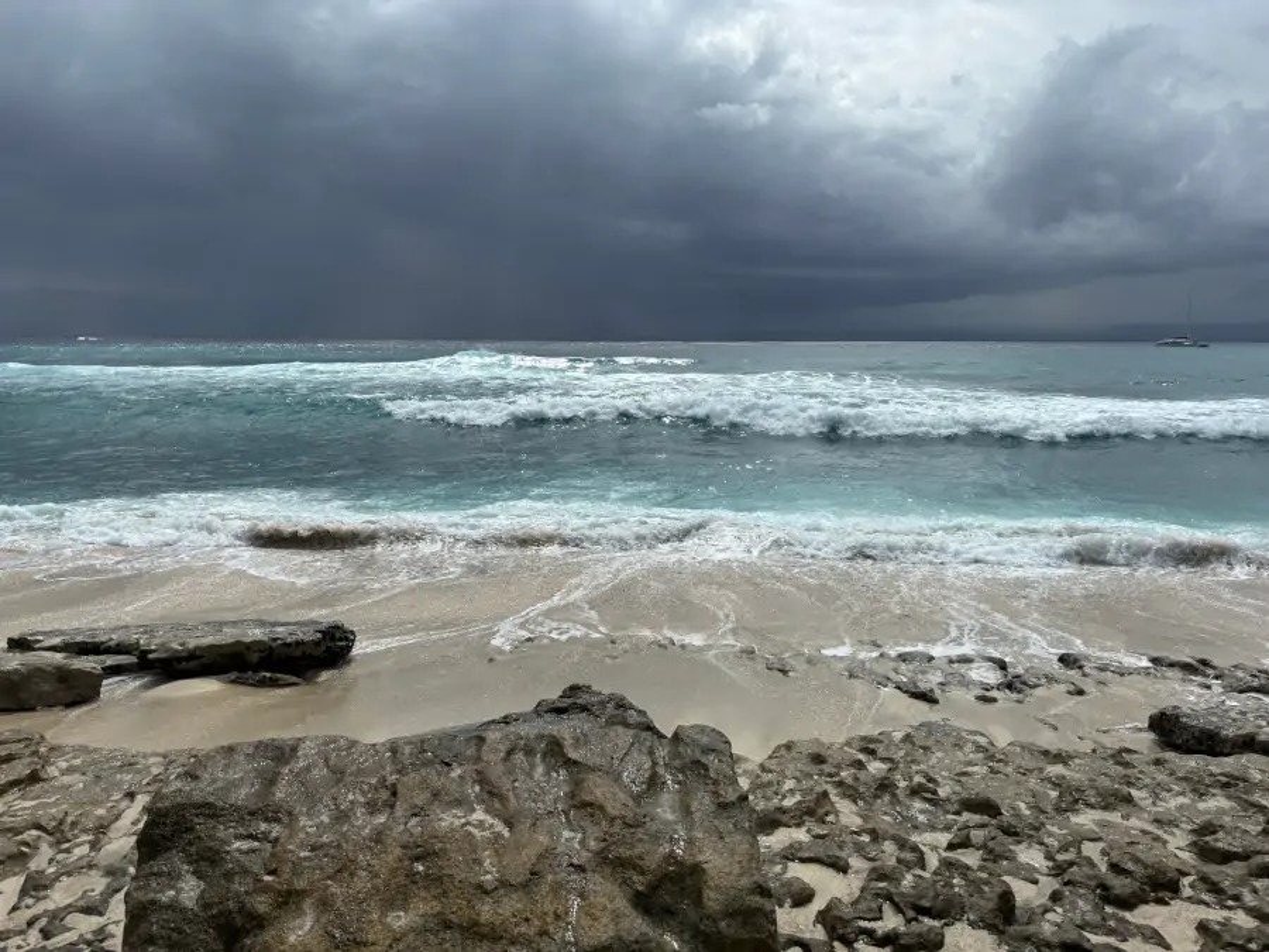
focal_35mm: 26
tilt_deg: -7.0
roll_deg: -0.8
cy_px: 476
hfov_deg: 67.3
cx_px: 634
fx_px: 953
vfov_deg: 53.1
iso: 50
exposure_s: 1/9091
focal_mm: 5.96
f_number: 1.6
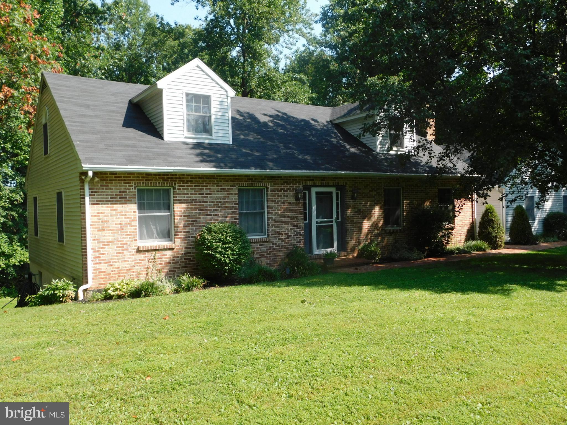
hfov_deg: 60.0
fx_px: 491
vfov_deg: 46.8
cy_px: 212
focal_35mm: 30
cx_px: 284
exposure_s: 1/500
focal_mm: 5.3
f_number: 3.2
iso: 125
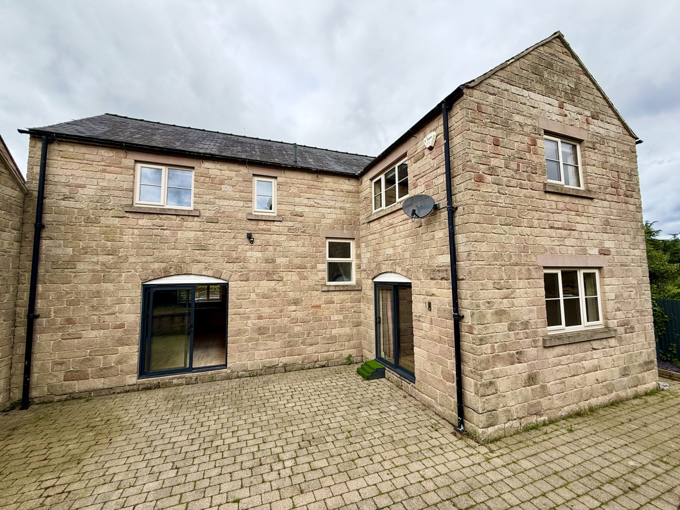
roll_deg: +0.9
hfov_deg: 102.1
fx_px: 275
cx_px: 340
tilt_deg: +4.3
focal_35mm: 14
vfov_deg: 85.7
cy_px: 255
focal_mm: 2.22
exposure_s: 1/914
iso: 50
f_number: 2.2
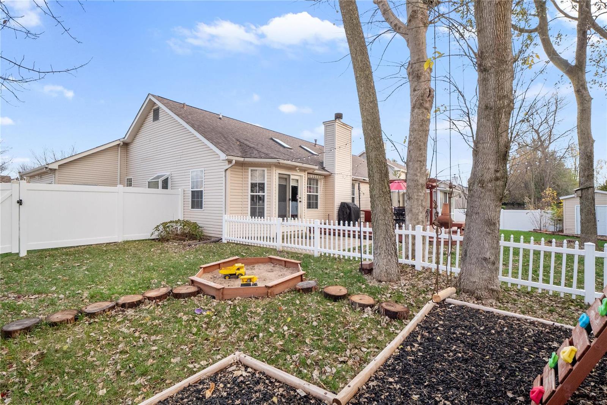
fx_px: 270
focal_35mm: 16
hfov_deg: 96.7
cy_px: 202
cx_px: 304
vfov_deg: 73.7
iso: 400
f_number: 7.1
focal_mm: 8
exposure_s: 1/160
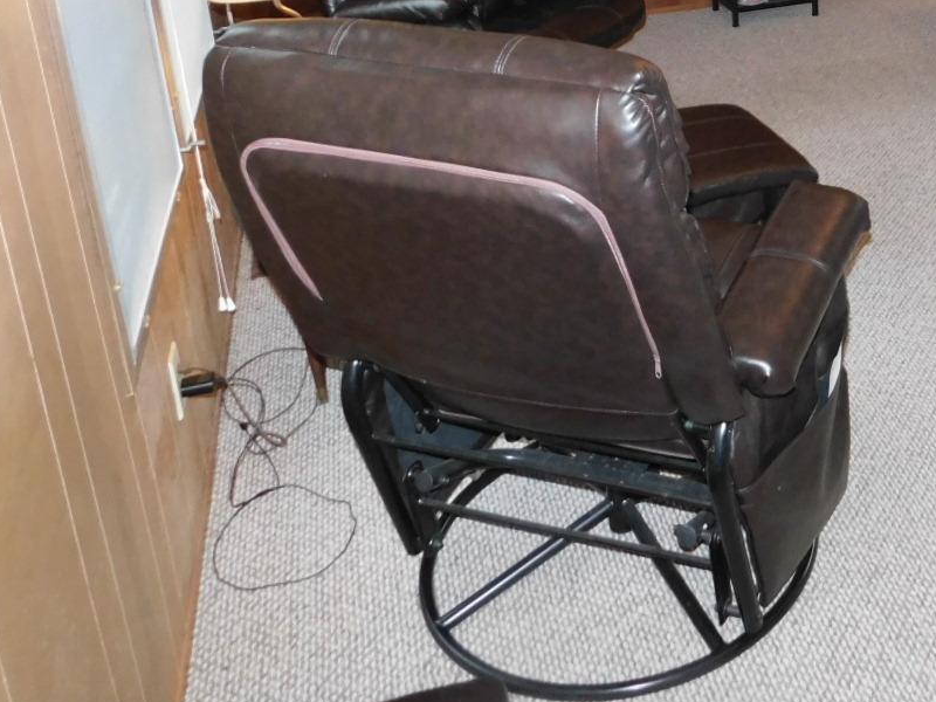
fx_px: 1244
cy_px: 7
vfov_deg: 29.5
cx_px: 892
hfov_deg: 37.7
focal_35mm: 46
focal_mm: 4
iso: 320
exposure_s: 1/30
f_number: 3
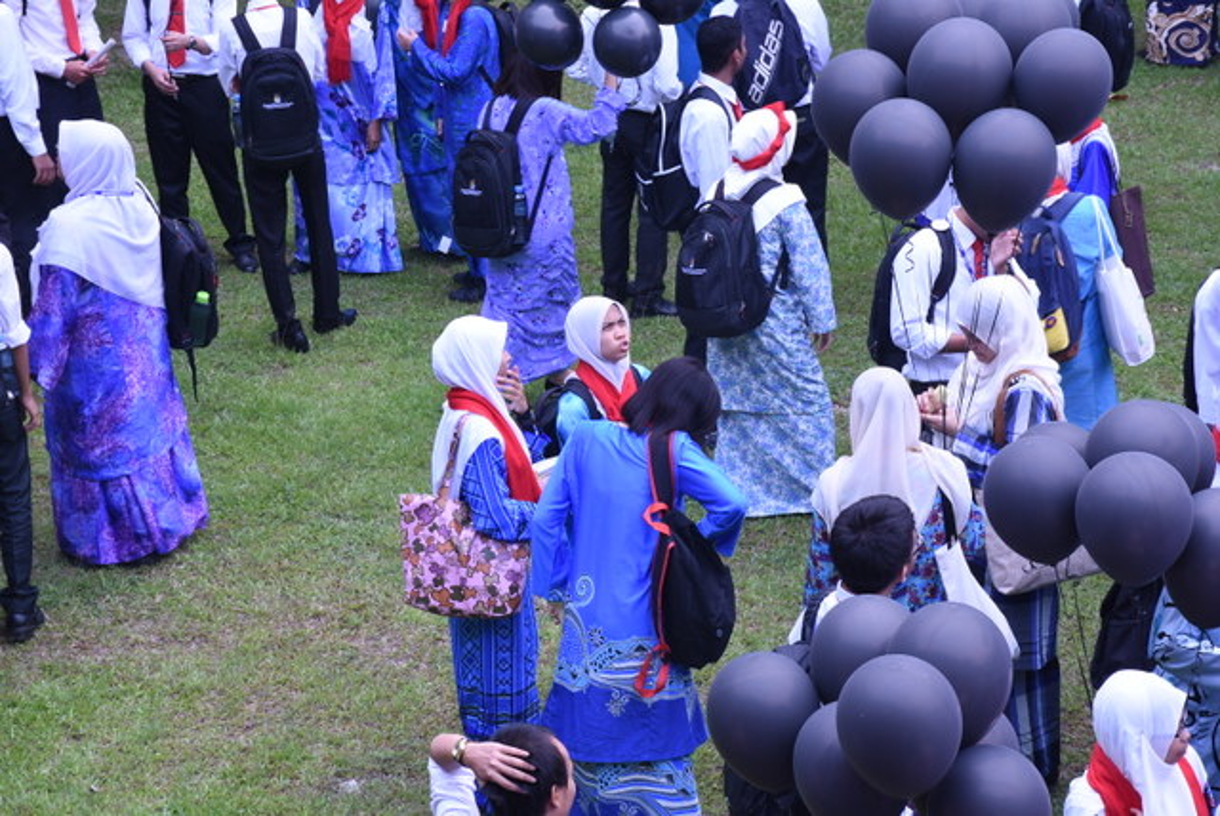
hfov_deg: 19.4
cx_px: 610
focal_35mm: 105
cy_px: 408
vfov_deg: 13.1
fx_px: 3561
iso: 400
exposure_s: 1/160
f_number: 10
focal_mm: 70
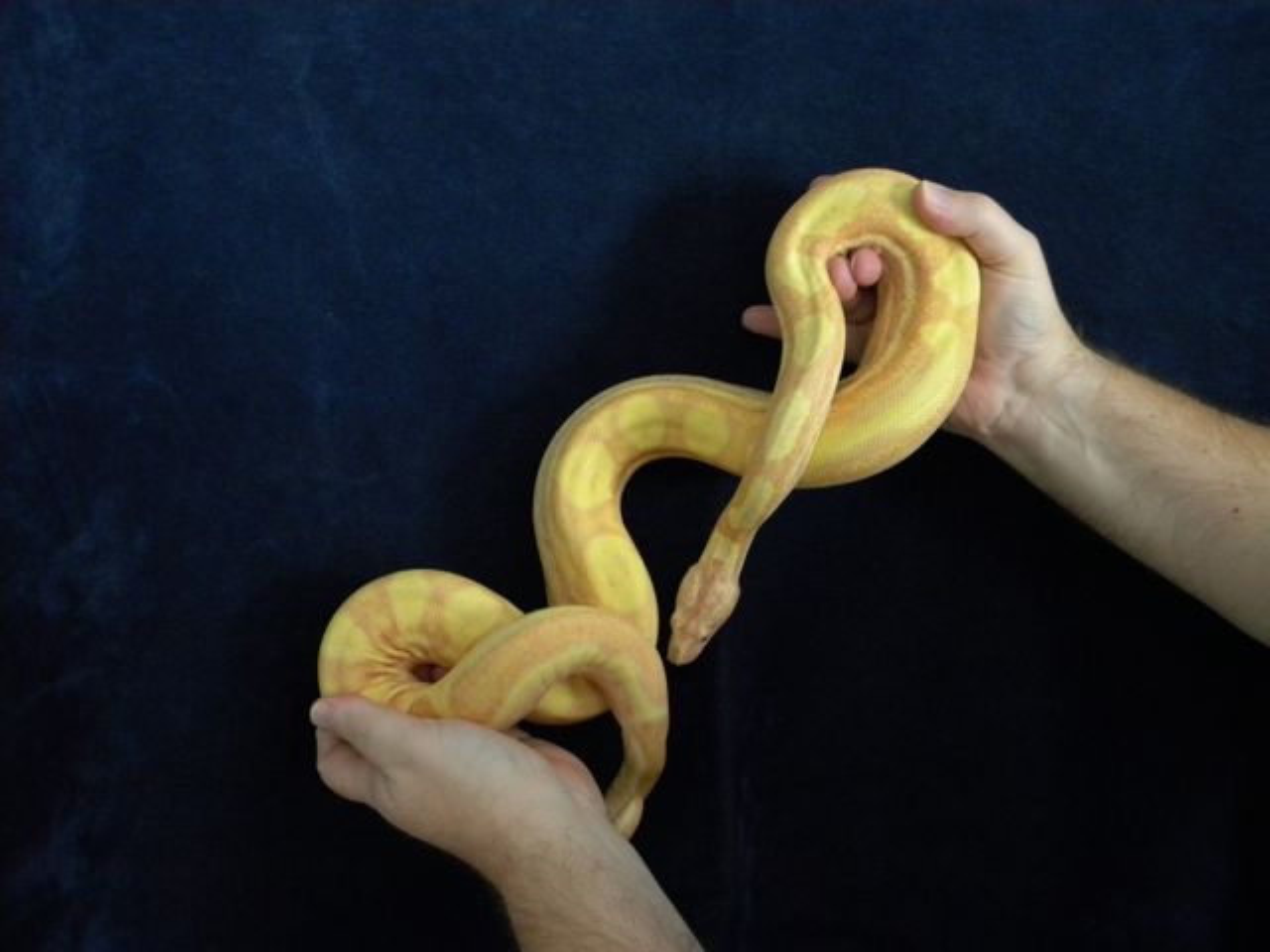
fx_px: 1321
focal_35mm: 36
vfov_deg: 39.7
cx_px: 635
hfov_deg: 51.4
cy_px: 476
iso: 400
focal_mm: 6.4
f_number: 3.7
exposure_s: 1/17.5
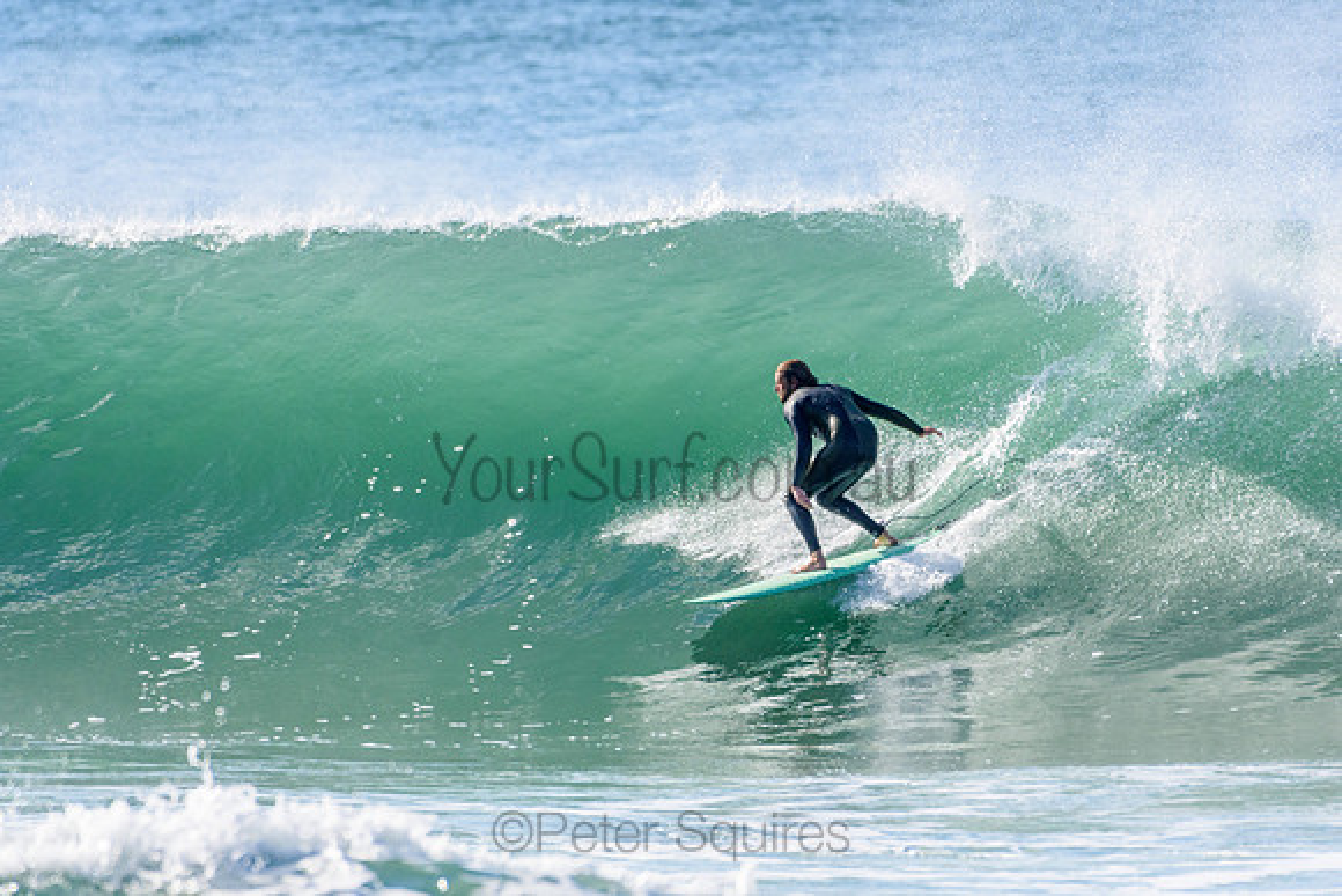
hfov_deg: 2.7
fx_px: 27964
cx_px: 671
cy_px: 448
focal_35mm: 750
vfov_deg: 1.8
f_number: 5.6
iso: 400
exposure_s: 1/2000
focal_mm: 500
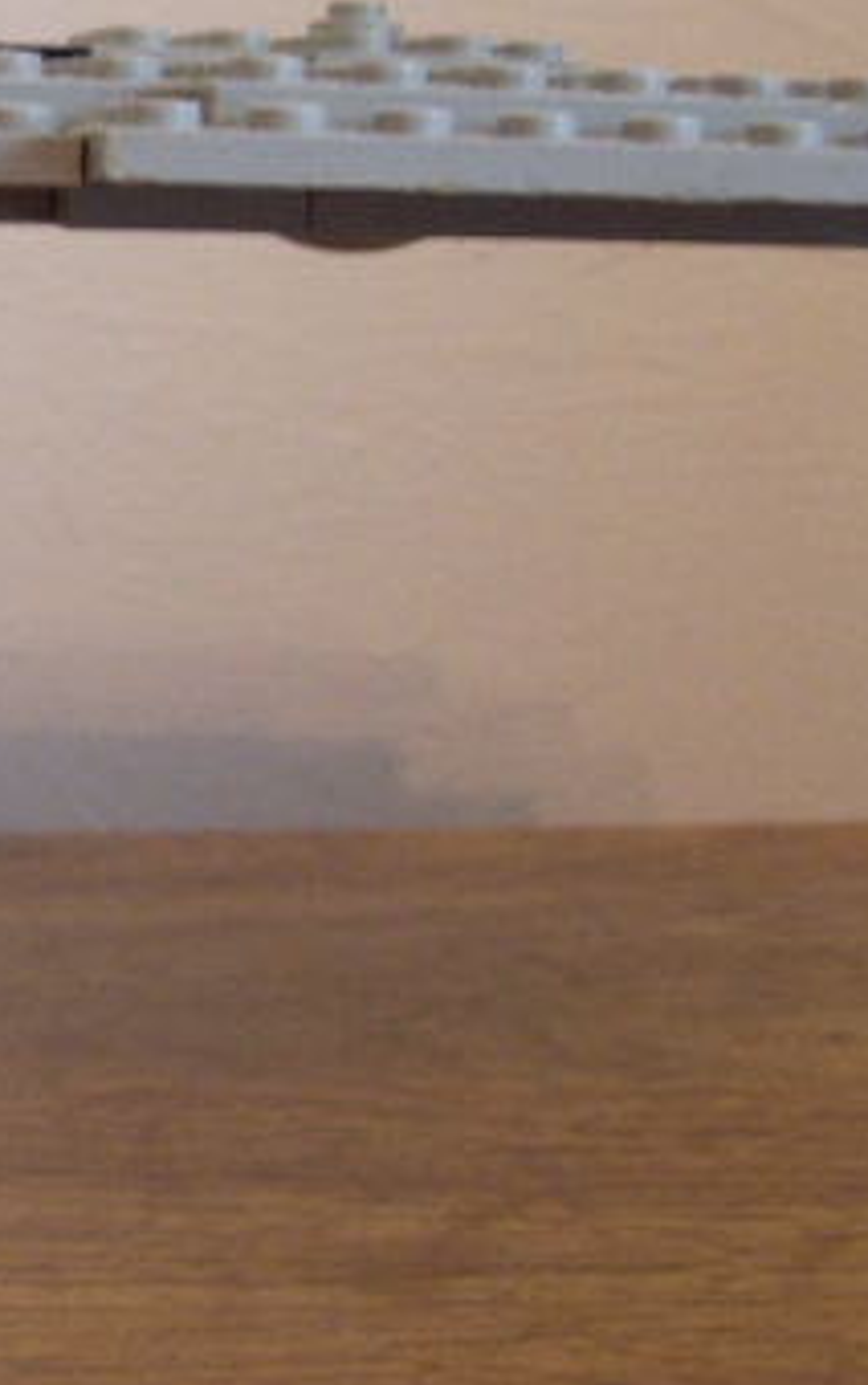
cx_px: -314
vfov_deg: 21.1
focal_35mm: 98
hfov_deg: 12.9
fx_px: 3703
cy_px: 477
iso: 160
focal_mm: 6
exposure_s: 1/8
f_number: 2.7
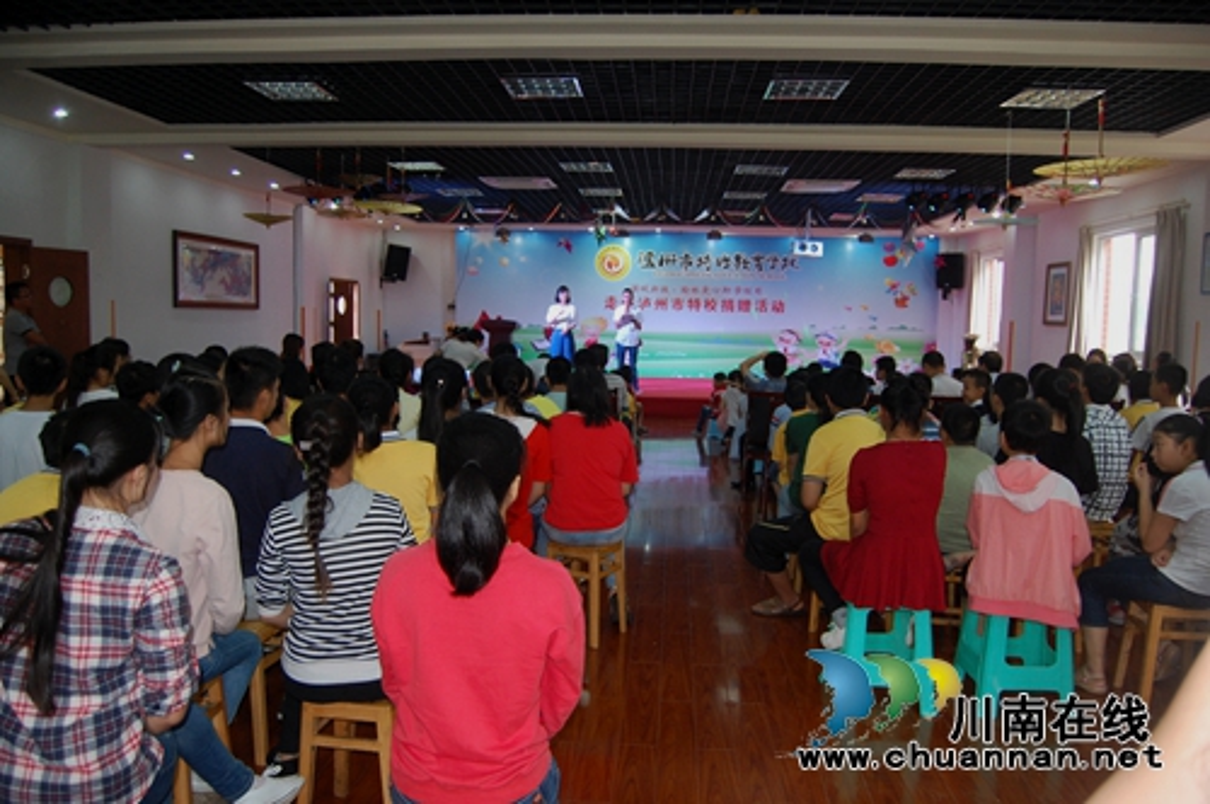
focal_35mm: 27
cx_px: 605
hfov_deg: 67.4
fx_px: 906
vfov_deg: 47.8
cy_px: 402
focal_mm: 18
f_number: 3.5
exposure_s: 1/60
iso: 400
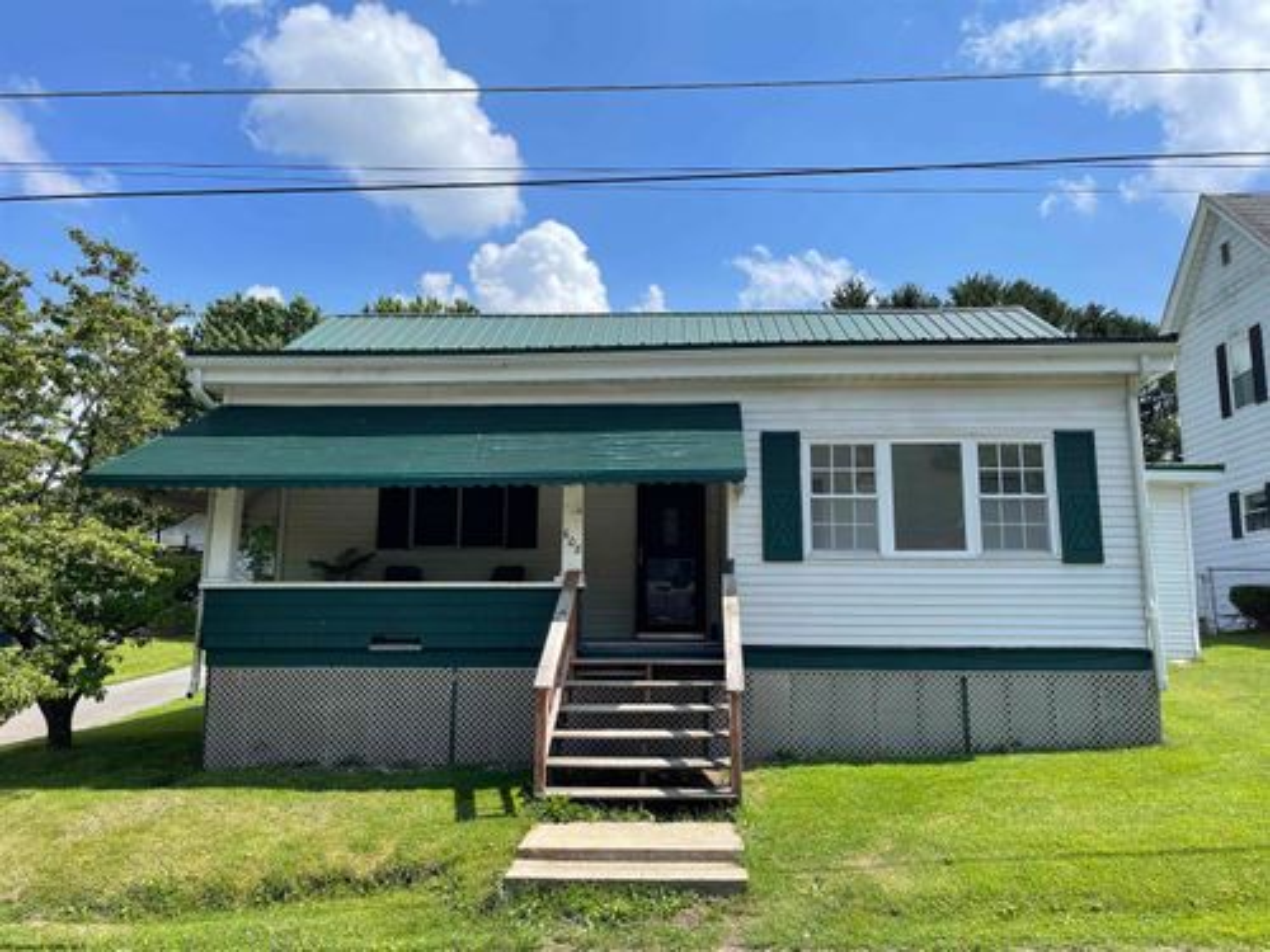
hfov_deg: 69.4
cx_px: 635
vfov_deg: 54.9
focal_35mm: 25
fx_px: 917
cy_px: 476
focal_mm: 5.1
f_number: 1.6
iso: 32
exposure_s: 1/3086
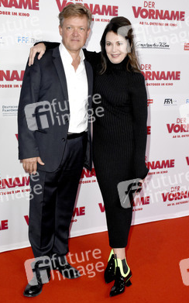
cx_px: 87
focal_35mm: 50
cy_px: 151
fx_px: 413
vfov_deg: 40.3
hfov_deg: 25.8
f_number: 6.3
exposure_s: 1/160
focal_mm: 32
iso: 3200
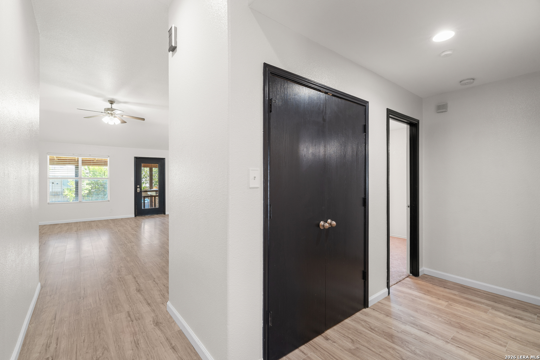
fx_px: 240
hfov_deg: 96.7
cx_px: 270
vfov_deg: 73.7
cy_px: 180
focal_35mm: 16
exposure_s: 1/1.25
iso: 250
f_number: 10
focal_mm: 16
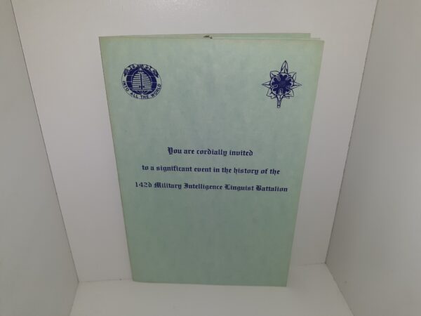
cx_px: 210
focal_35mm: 28
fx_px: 341
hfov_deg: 63.4
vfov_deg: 49.7
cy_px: 158
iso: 40
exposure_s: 1/356
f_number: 1.7
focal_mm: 3.7
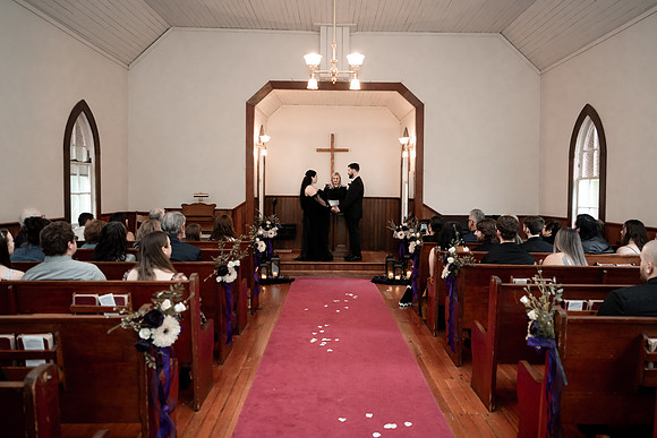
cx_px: 334
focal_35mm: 27
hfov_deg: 67.6
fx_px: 491
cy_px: 194
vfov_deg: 48.0
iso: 800
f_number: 2.8
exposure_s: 1/250
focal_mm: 24
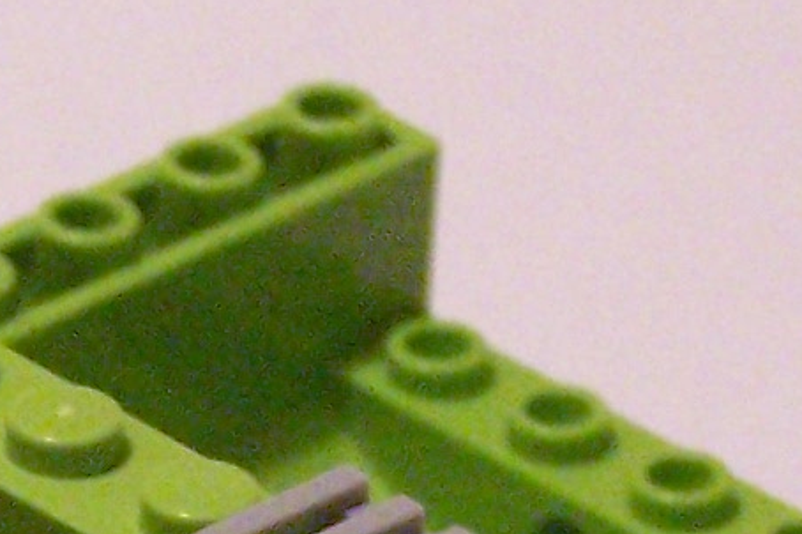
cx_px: -238
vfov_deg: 3.1
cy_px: 1050
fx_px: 9862
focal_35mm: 443
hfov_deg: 4.6
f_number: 3.2
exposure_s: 1/20
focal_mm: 12.4
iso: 400
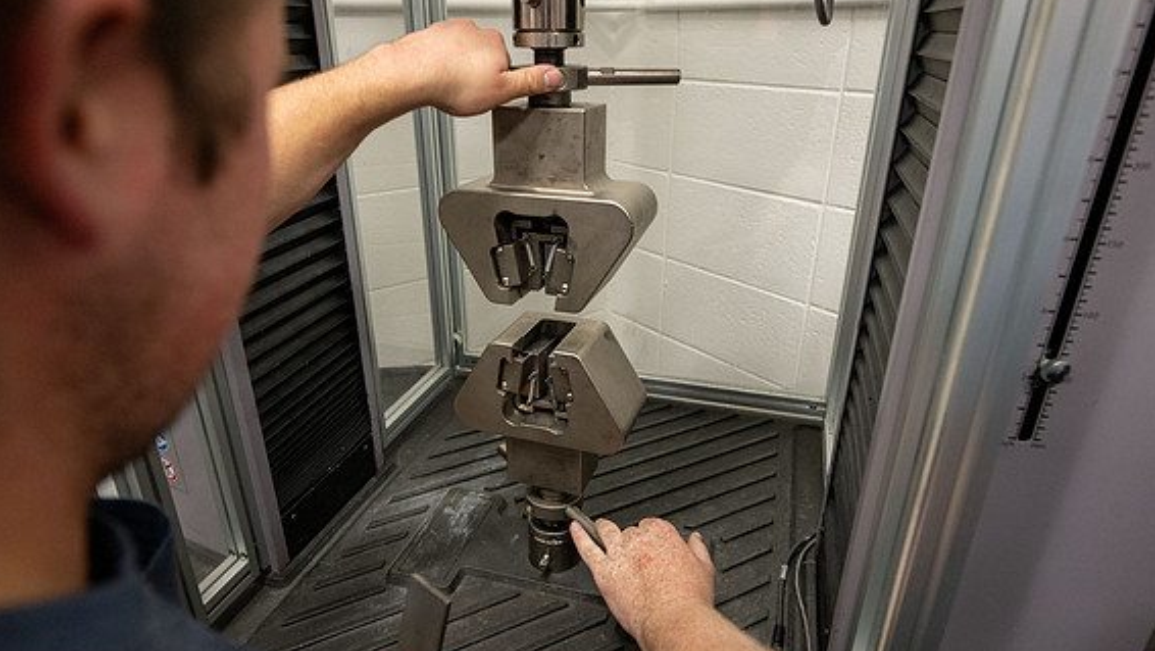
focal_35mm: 22
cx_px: 580
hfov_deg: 81.2
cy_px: 348
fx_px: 674
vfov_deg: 51.5
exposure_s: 1/160
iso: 2500
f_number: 4
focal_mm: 20.5
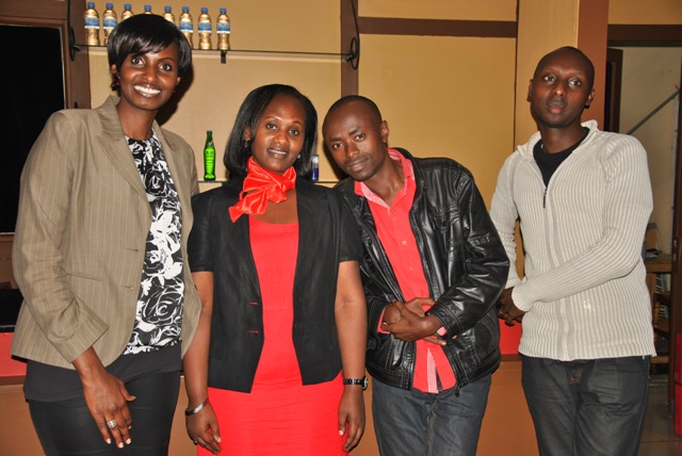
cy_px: 228
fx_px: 796
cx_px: 341
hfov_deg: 46.4
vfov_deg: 32.0
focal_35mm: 42
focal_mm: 28
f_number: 5.6
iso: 100
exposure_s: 1/60
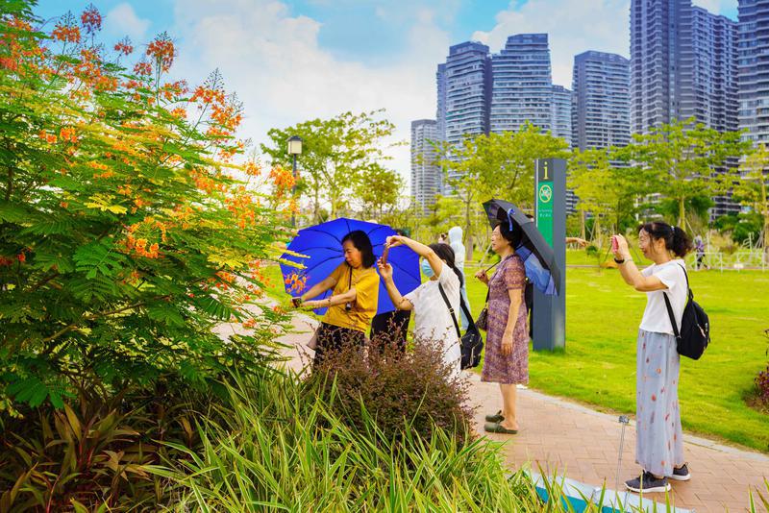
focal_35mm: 35
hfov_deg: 54.4
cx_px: 384
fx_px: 748
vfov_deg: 37.9
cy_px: 256
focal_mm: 35
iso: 200
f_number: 4.5
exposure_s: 1/320
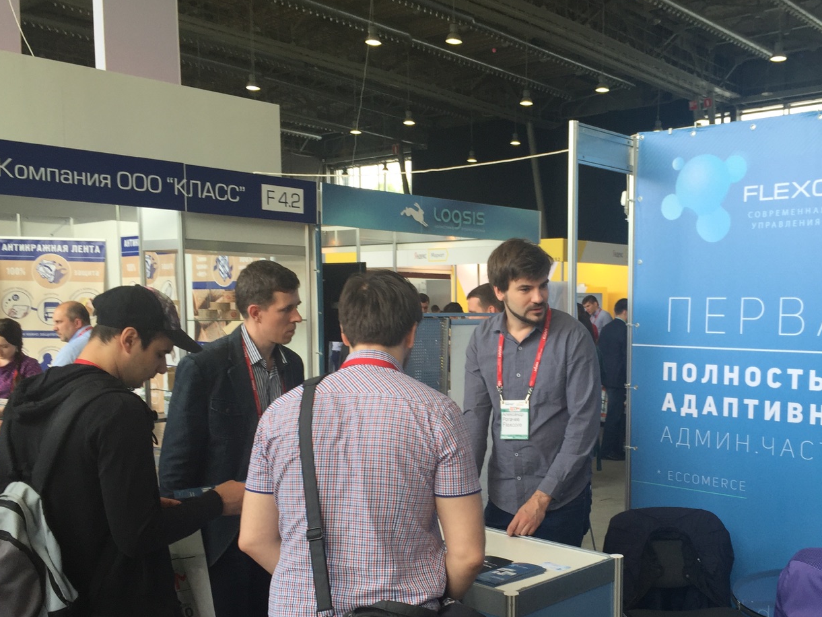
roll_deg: -2.0
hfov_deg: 48.4
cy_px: 397
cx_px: 521
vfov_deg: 37.4
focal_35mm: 38
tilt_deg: -5.8
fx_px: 902
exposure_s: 1/115
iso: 32
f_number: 2.2
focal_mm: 4.15
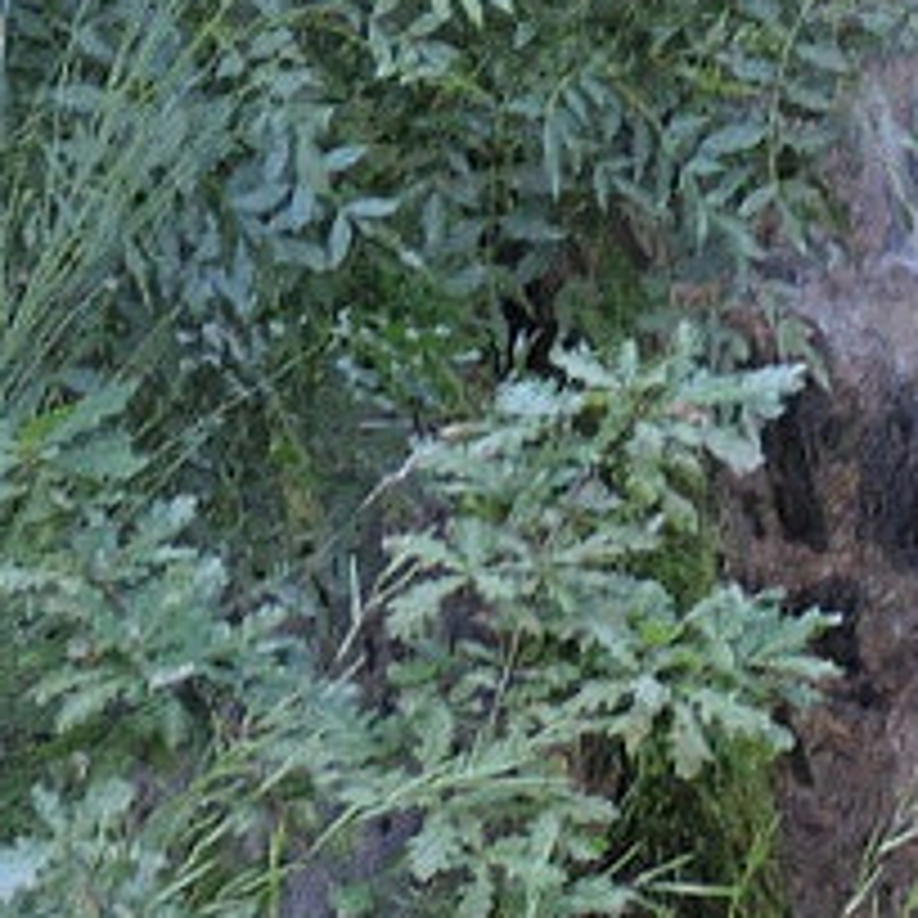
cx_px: 1944
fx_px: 9781
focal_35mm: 326
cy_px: -1148
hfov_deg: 5.3
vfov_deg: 5.2
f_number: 3.5
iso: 100
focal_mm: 8.4
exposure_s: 1/50
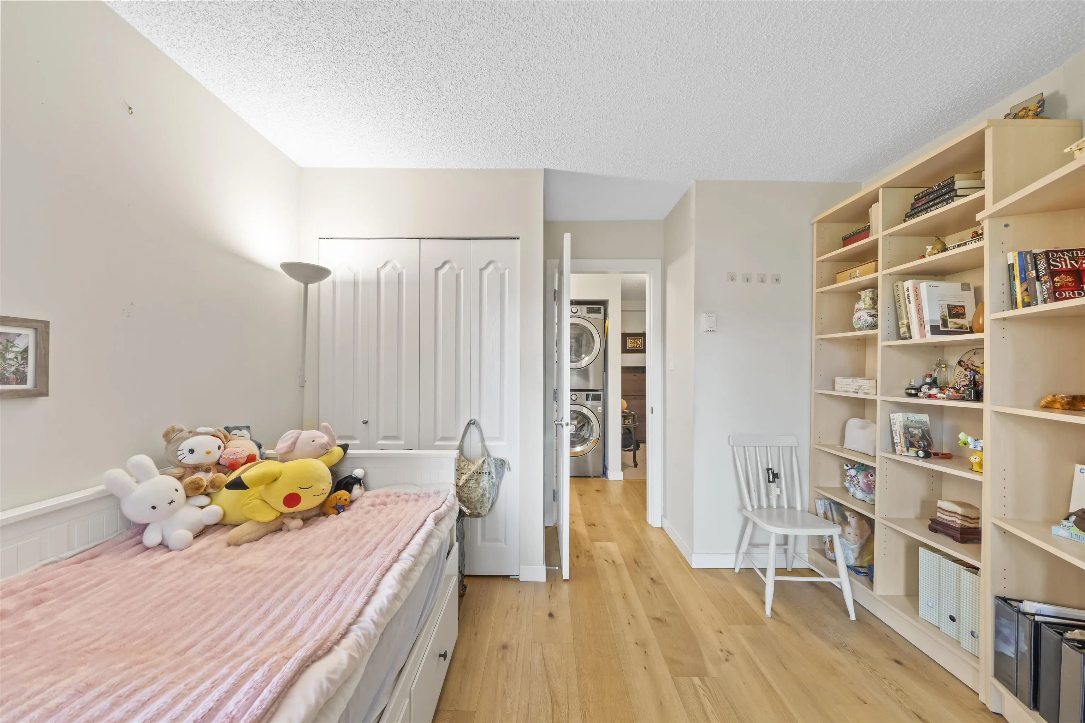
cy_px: 362
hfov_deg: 112.6
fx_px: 362
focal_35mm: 12
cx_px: 542
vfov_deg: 90.0
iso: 320
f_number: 8
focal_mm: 12
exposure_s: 1.3
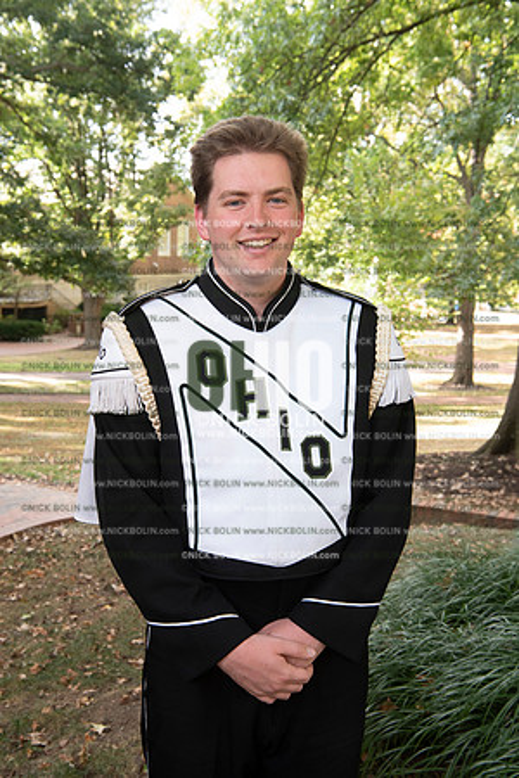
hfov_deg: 29.2
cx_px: 260
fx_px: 995
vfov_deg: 42.7
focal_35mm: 46
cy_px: 389
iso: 800
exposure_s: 1/100
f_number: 8
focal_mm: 46
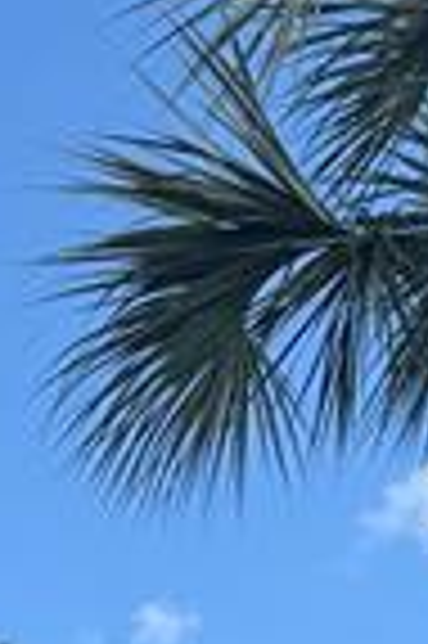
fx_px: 2395
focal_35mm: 134
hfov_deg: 10.0
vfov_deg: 13.1
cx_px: -158
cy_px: 1311
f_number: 1.78
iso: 80
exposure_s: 1/1689
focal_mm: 6.76
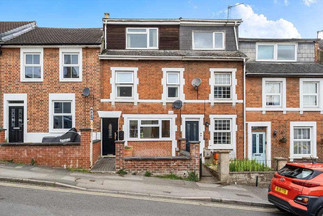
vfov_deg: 47.9
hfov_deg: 67.4
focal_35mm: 27
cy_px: 108
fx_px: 242
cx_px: 162
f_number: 8
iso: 400
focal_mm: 18
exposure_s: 1/200
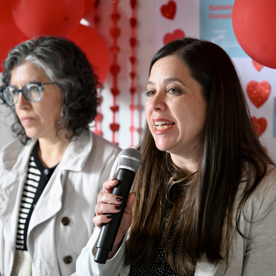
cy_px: 138
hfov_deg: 19.3
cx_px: 164
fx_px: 812
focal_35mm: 90
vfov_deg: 19.3
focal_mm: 70
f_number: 2.8
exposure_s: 1/800
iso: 6400
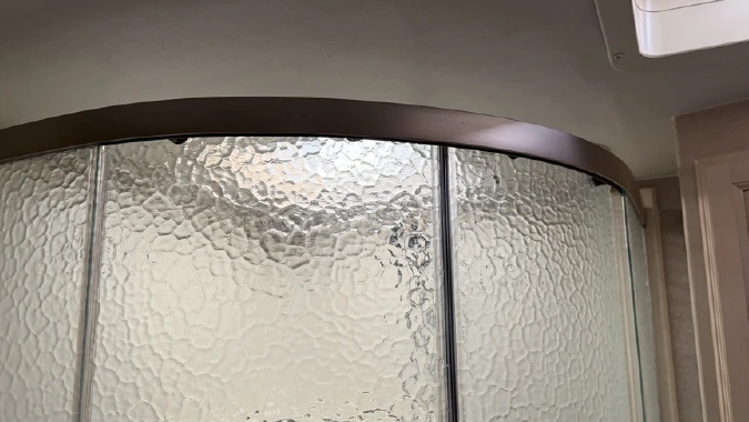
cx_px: 384
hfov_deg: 62.6
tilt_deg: +10.7
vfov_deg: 37.8
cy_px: 234
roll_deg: +0.5
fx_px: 616
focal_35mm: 31
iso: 200
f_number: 1.78
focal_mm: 6.76
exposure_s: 1/121
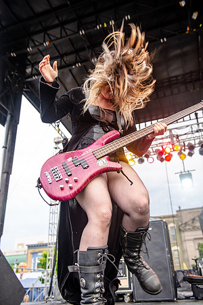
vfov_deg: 55.8
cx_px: 102
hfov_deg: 38.9
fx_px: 288
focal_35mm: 34
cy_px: 152
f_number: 3.2
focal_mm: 34
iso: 200
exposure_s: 1/320
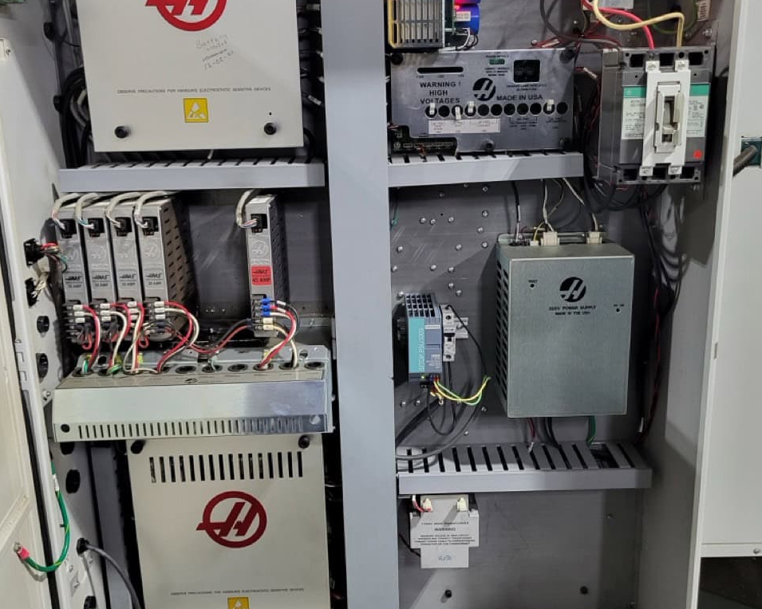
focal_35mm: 34
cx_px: 380
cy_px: 283
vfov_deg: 43.3
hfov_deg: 52.8
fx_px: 767
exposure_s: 1/40
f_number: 1.8
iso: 500
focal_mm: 5.4
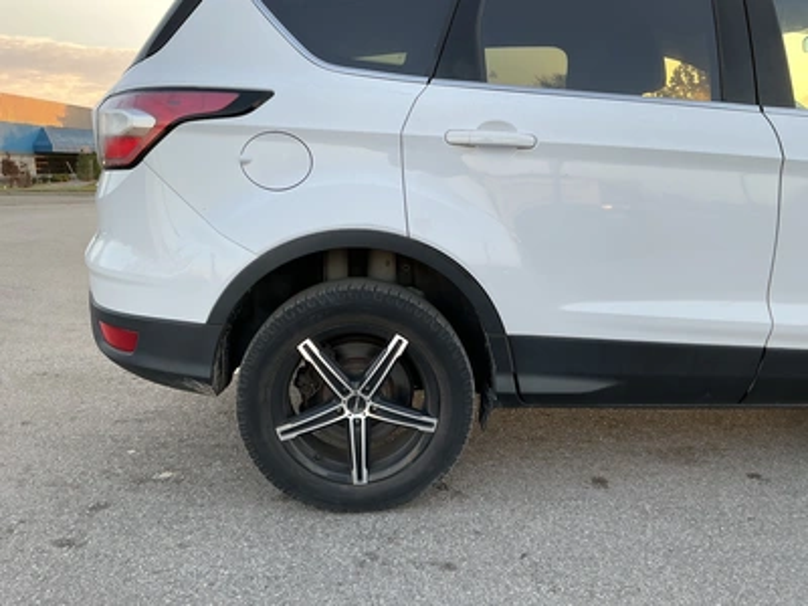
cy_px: 303
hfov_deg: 63.4
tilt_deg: -9.4
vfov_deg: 49.7
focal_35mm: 28
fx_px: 654
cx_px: 404
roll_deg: +0.8
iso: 25
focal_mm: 3
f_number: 1.8
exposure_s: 1/122
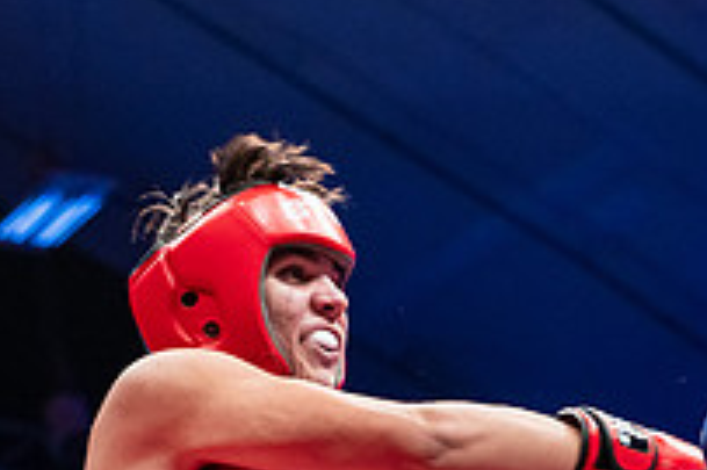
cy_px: 562
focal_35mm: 143
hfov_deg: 14.3
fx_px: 2806
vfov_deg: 9.5
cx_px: 526
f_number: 2.8
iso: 4000
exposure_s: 1/1000
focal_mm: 50
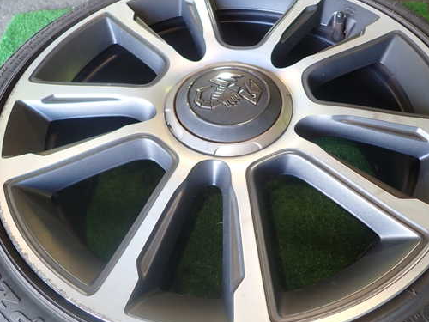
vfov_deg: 46.8
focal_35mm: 30
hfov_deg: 59.9
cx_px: 227
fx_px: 372
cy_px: 162
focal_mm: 4.5
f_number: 2
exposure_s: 1/40
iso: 200
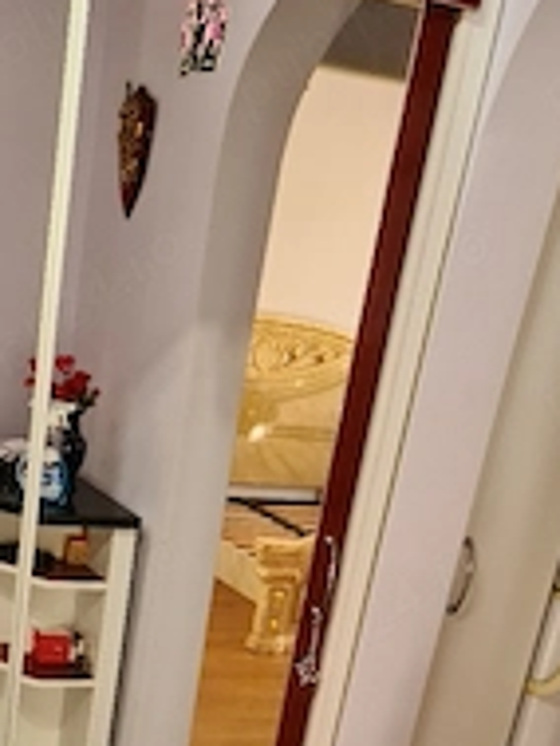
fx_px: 1142
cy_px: 679
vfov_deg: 34.1
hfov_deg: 27.2
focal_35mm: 53
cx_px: 134
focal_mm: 7
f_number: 1.8
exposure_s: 1/50
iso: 125
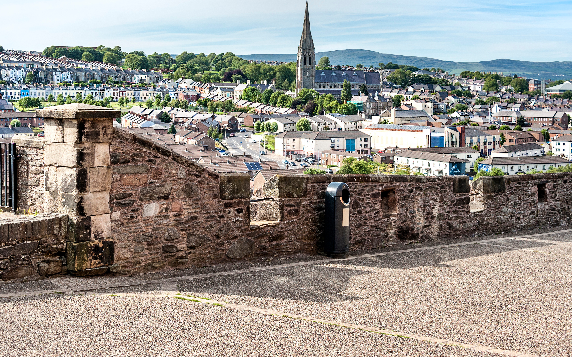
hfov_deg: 33.5
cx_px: 291
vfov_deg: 21.2
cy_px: 100
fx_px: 951
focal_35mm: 61
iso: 100
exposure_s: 1/1000
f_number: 5.6
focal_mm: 44
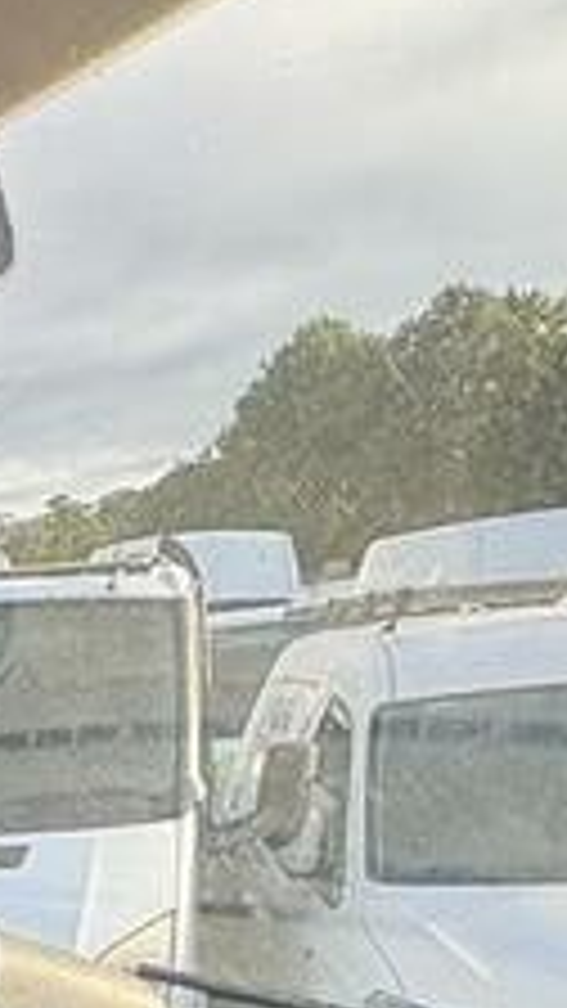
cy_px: 1485
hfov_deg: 16.9
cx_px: -392
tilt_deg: -20.7
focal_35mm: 61
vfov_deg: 26.0
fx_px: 1630
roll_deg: +2.1
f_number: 2.2
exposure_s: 1/132
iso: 64
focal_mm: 2.22
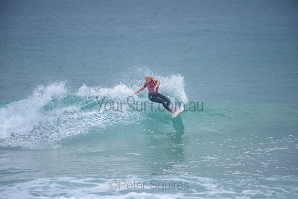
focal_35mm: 500
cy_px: 100
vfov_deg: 2.8
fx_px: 4140
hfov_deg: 4.1
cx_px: 149
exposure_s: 1/2000
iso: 280
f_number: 5.6
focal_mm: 500
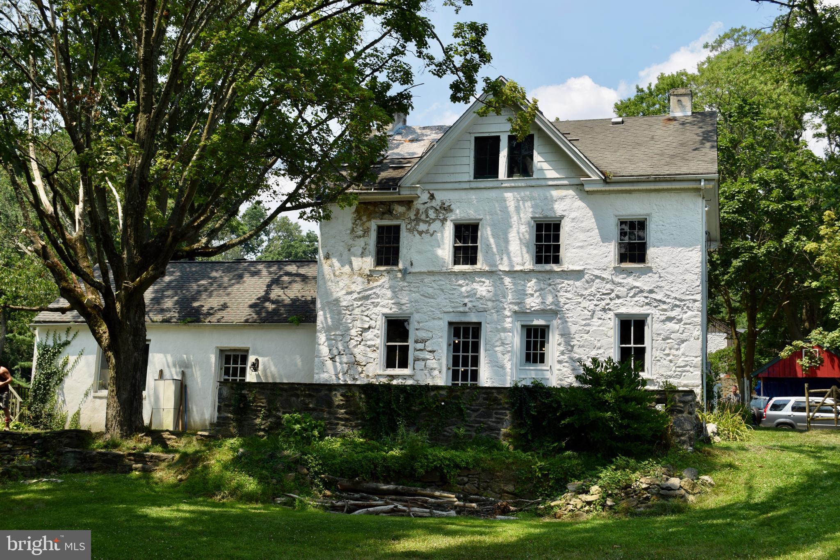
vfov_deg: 30.9
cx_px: 420
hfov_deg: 45.0
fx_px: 1015
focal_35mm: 44
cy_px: 280
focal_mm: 29
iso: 100
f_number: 9
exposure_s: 1/200
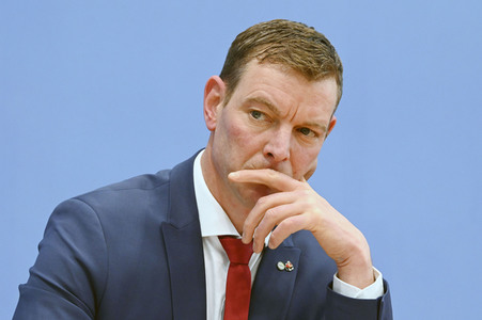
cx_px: 241
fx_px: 1940
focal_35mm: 145
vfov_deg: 9.4
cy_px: 160
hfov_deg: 14.2
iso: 6400
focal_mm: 145
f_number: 7.1
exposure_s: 1/500
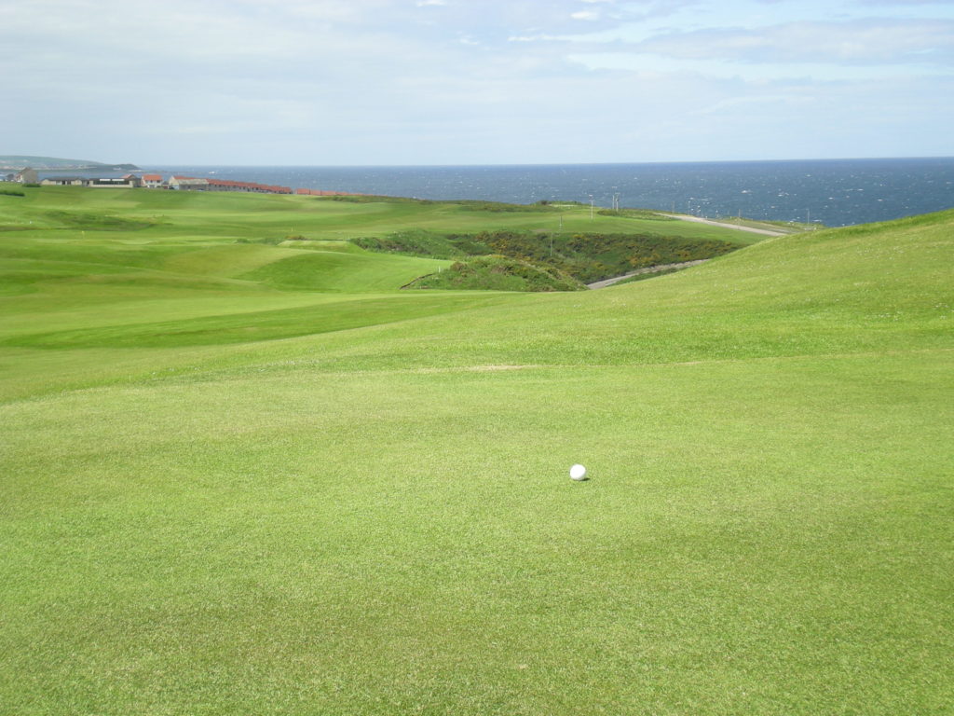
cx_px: 477
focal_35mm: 56
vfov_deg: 26.1
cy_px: 358
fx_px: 1543
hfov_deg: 34.3
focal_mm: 9.3
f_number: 5.6
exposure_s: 1/176
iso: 50
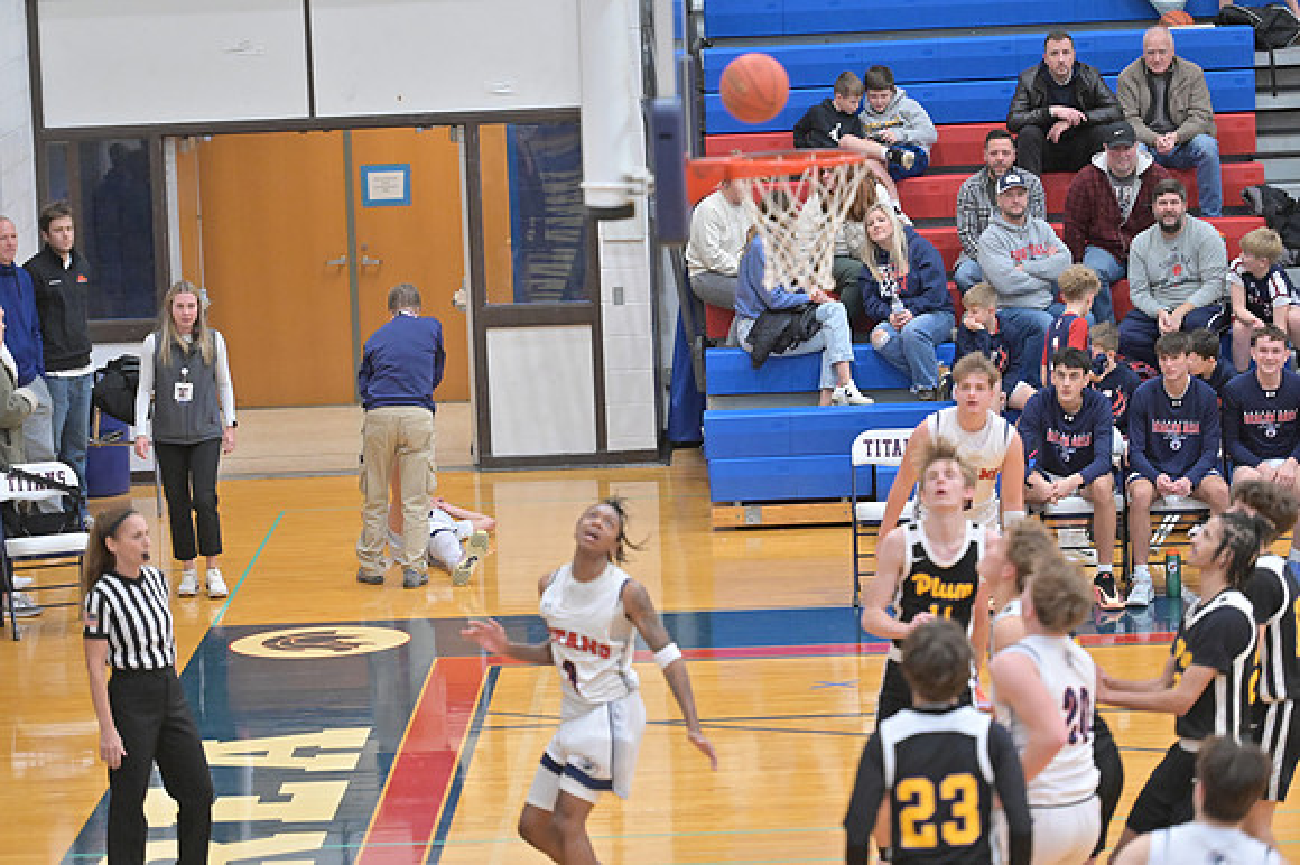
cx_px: 650
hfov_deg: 12.8
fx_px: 5774
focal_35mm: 160
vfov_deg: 8.6
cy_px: 432
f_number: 4
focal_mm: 160
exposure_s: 1/800
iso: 7200
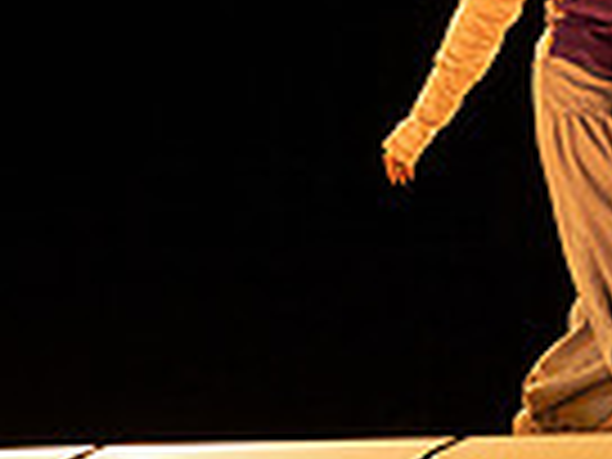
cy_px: 218
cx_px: 963
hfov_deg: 6.6
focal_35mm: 296
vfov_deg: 5.0
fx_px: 5233
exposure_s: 1/320
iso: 1000
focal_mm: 70
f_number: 4
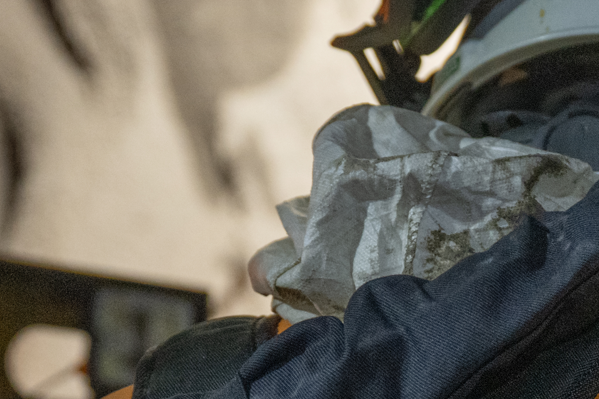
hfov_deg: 11.7
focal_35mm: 171
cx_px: 739
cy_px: 697
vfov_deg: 7.8
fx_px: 2845
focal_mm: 41
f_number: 3.5
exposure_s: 1/125
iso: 1600
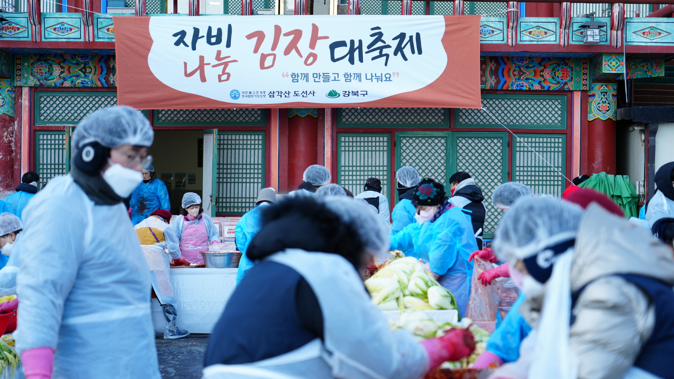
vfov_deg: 17.2
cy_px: 187
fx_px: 1251
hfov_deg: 30.2
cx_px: 339
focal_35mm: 70
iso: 320
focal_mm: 66
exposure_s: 1/200
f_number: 4
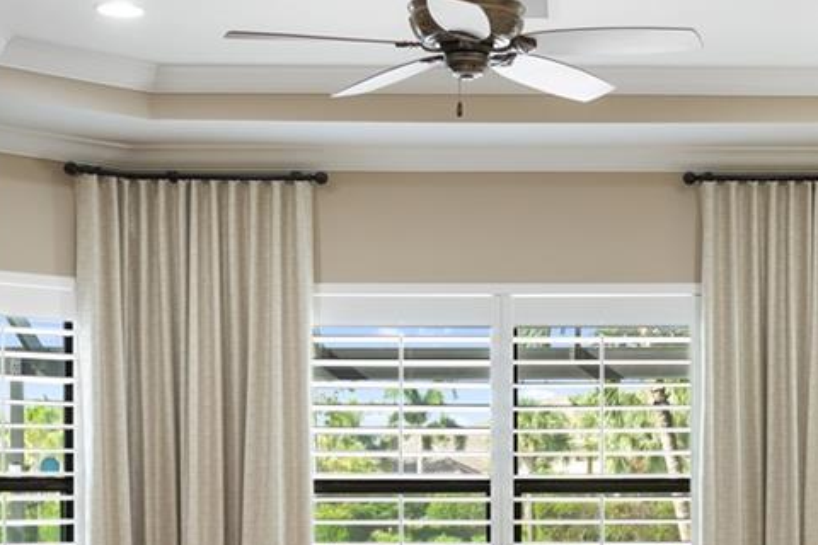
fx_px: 1795
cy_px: 524
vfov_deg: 17.0
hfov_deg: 25.3
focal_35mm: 79
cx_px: 637
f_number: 5.6
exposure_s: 1/30
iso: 1600
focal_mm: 37
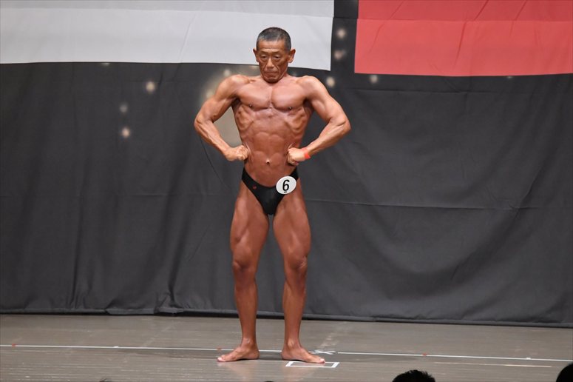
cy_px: 191
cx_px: 286
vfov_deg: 5.7
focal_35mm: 240
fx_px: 3818
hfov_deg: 8.6
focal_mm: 160
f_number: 5.6
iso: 6400
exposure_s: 1/400
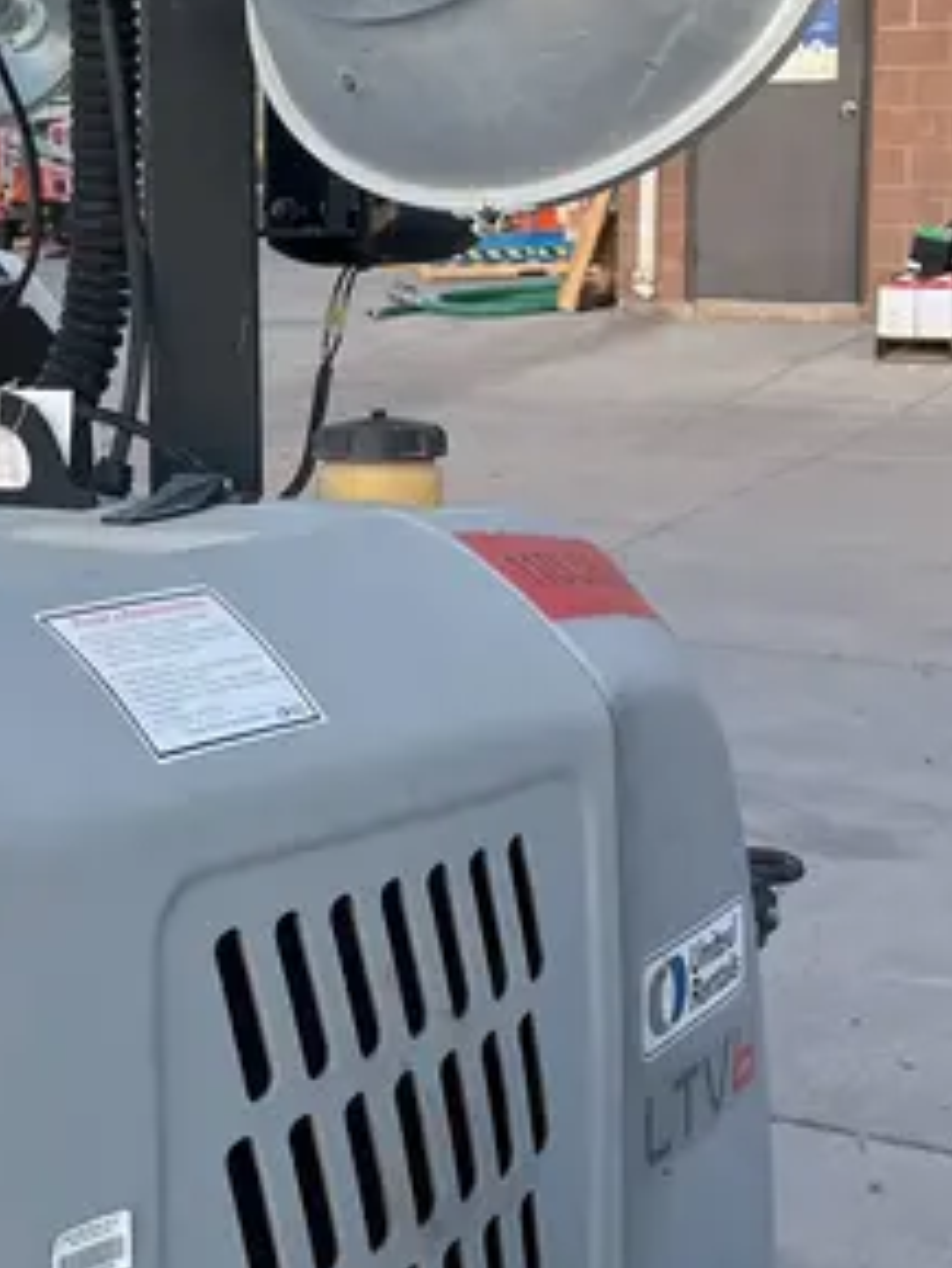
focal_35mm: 66
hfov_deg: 21.9
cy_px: 546
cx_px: 149
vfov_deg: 29.3
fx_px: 2418
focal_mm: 5.1
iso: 50
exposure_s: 1/469
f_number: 1.6
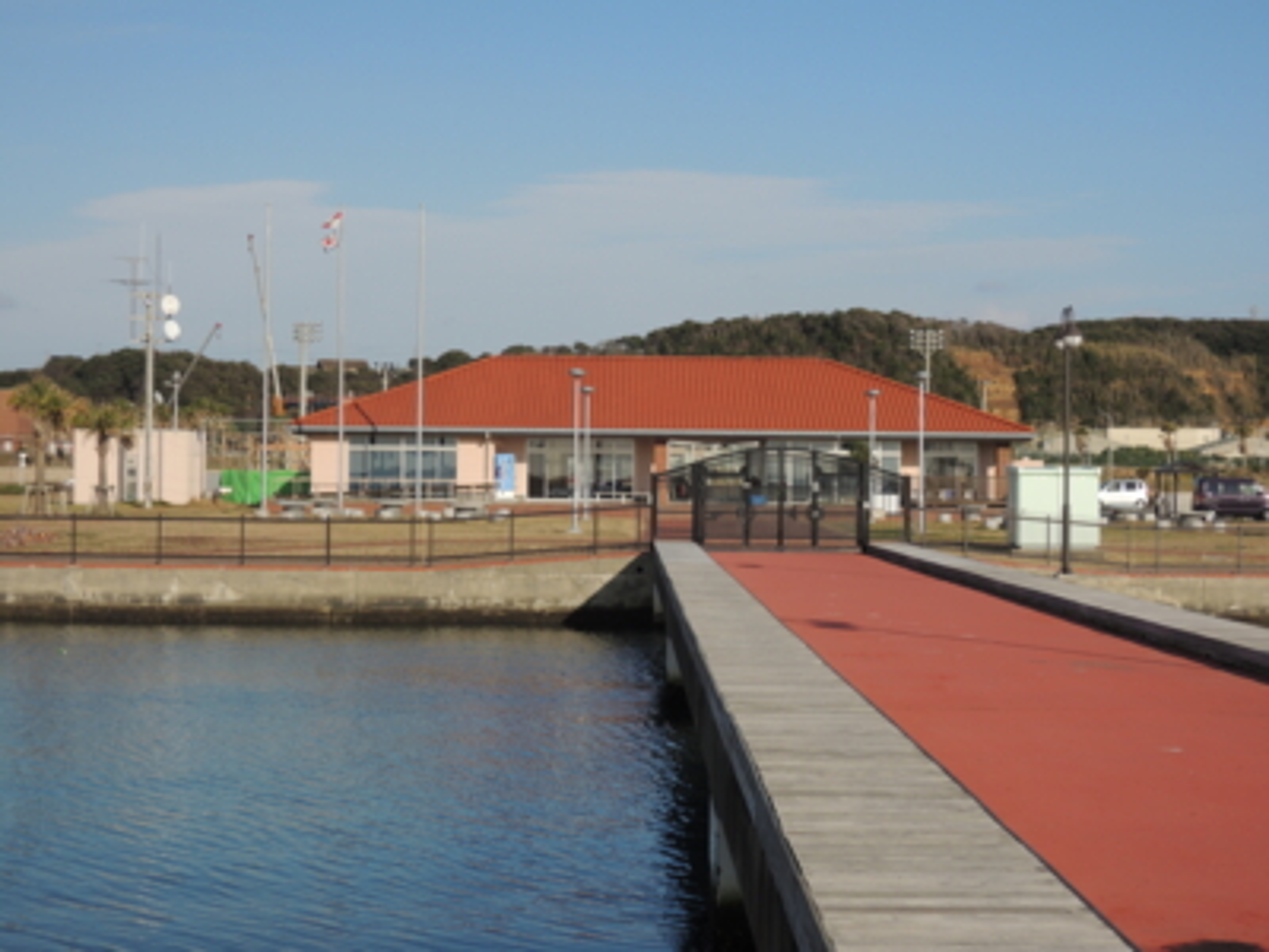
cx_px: 634
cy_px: 476
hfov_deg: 27.8
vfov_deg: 21.0
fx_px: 2566
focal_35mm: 70
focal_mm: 12.5
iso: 100
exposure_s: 1/1000
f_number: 4
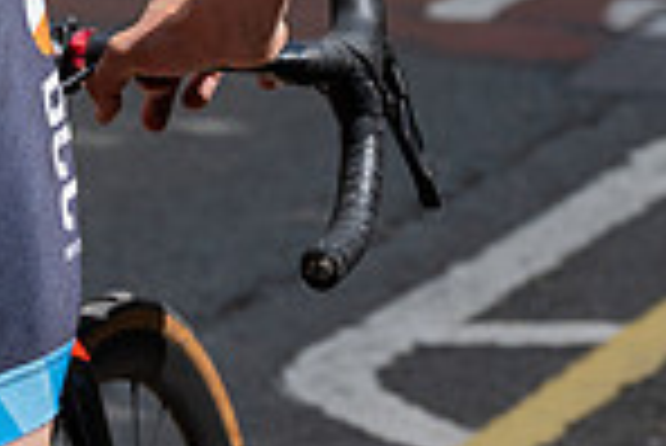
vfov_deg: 4.2
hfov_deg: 6.2
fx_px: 6092
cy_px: -331
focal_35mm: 329
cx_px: -148
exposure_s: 1/1000
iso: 200
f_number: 5.6
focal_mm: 84
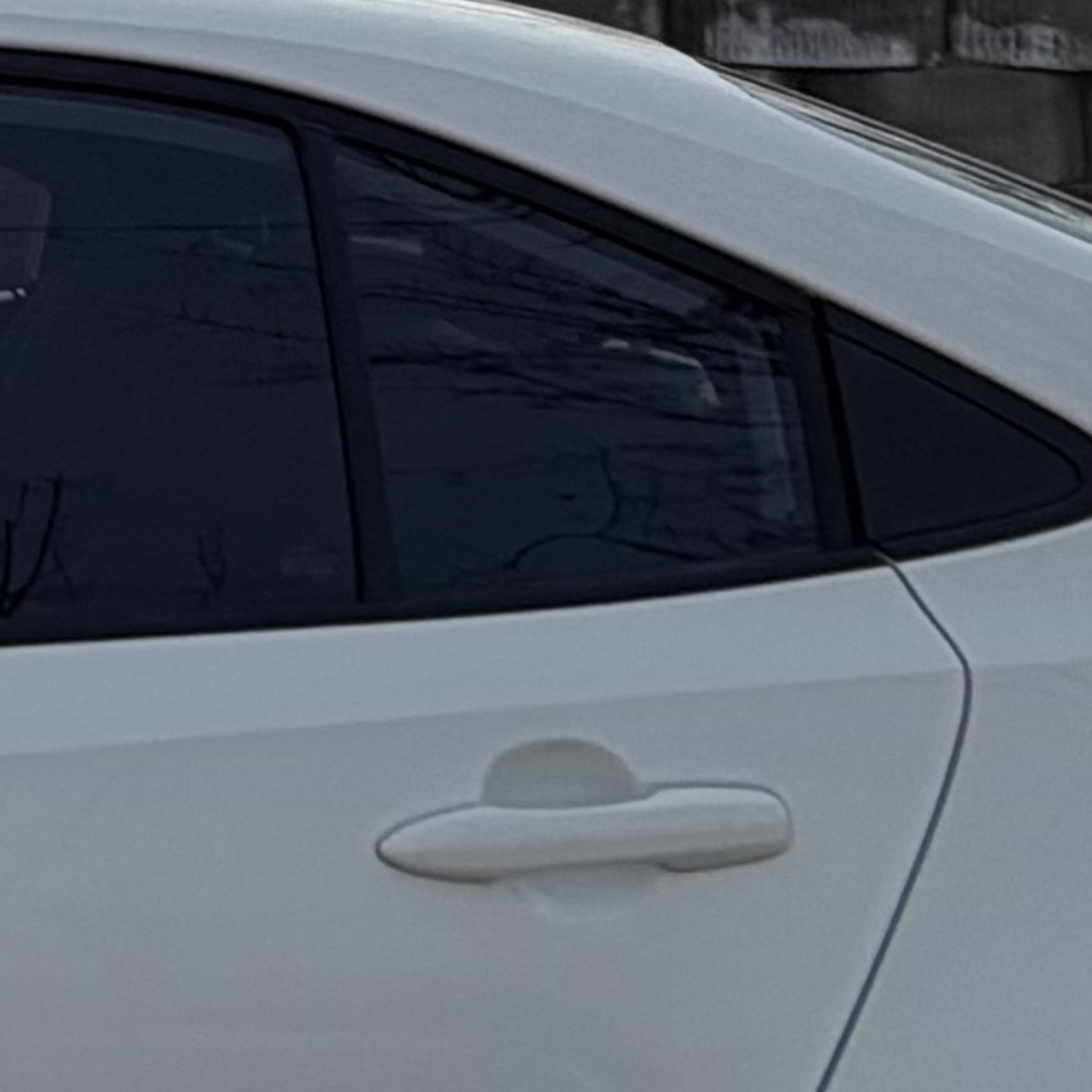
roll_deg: -0.8
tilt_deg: +4.9
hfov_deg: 14.9
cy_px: -329
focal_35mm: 96
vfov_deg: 17.0
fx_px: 3426
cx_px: -1070
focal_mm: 2.22
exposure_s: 1/2506
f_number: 2.2
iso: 20
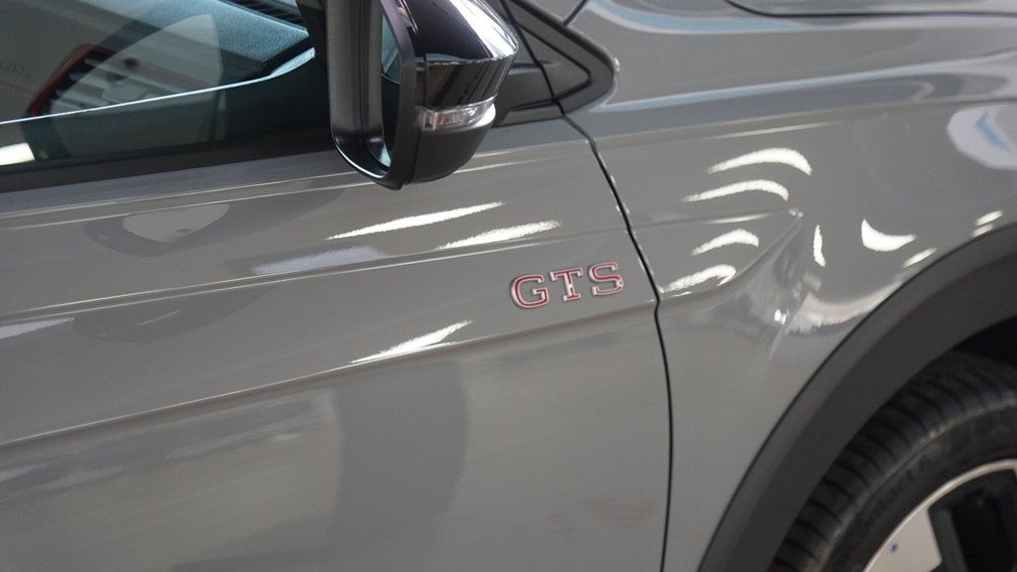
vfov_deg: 14.1
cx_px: 508
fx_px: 2319
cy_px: 268
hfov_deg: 24.7
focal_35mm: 86
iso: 1600
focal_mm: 54
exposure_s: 1/160
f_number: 2.8
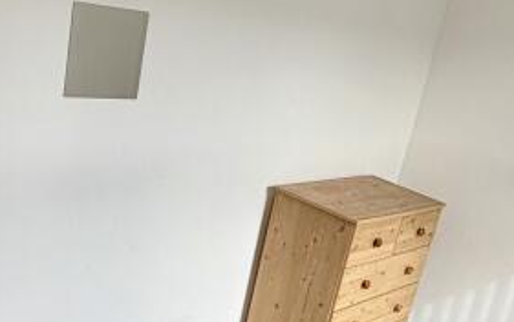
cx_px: 285
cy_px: 231
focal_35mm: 54
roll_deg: -13.4
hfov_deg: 37.5
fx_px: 757
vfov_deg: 23.8
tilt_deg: -17.0
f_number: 2.2
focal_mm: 2.22
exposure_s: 1/121
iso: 64
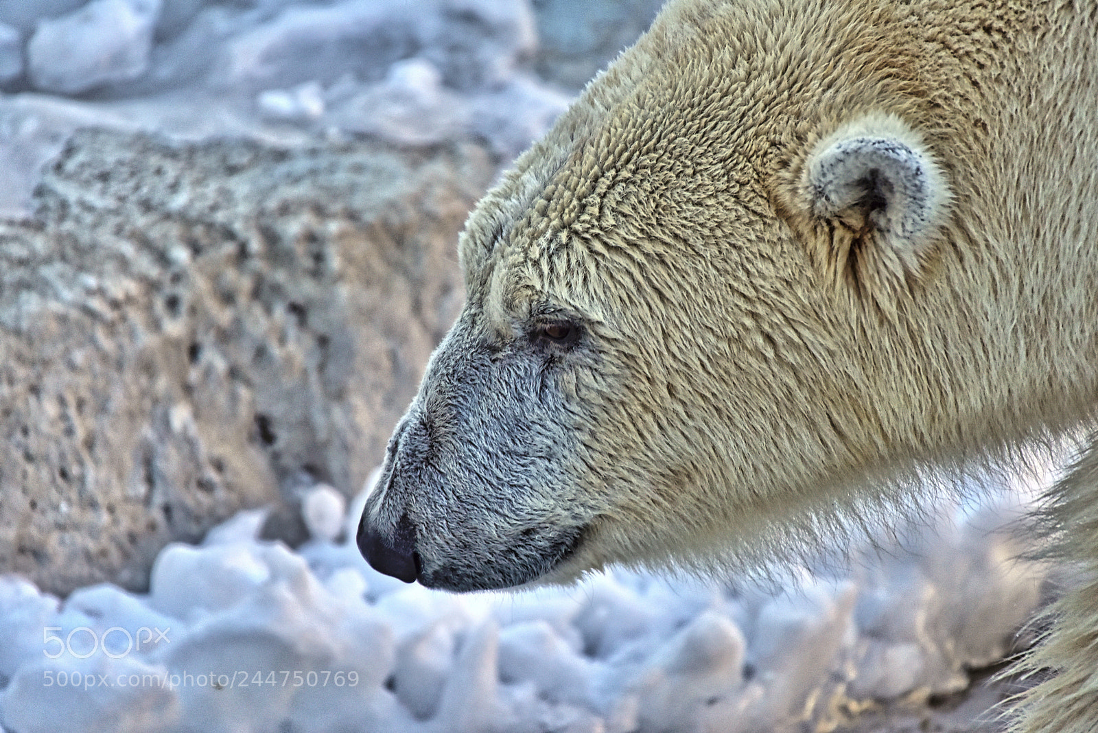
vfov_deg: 2.8
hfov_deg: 4.1
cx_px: 549
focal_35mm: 500
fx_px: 15255
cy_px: 366
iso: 640
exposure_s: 1/1000
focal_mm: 500
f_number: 5.6
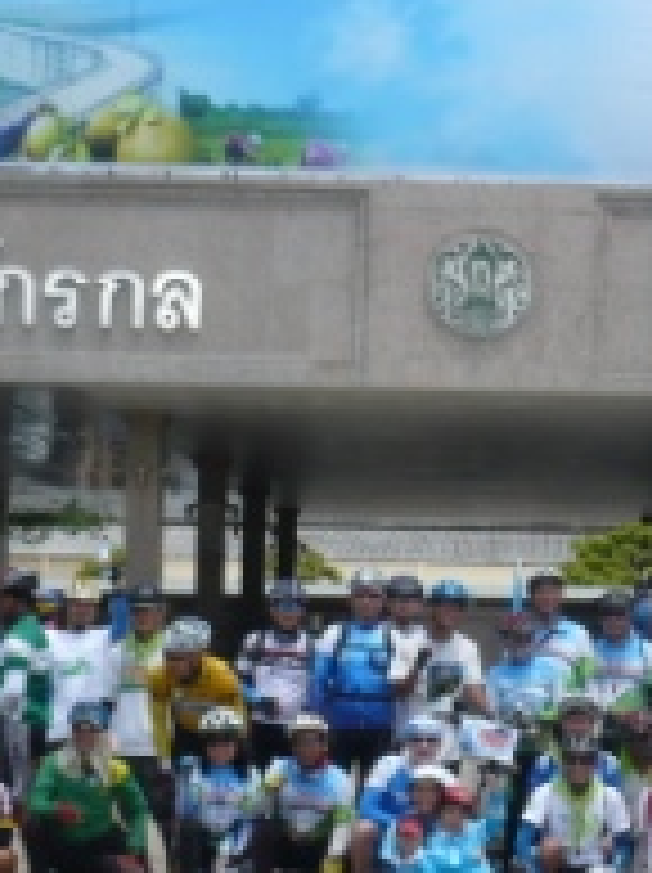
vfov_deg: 24.1
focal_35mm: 81
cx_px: 549
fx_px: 2039
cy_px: 567
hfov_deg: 18.0
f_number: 2.8
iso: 100
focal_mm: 5.8
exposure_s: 1/1000
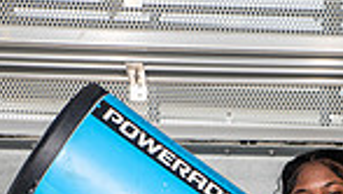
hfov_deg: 13.9
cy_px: 493
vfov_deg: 7.3
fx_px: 1402
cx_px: 273
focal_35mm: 154
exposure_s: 1/320
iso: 200
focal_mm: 48
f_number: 7.1
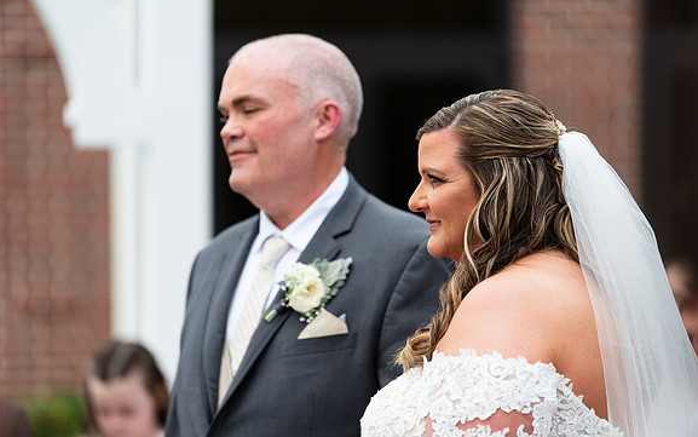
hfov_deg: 10.2
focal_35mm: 205
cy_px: 225
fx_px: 3901
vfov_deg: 6.4
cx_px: 348
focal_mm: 200
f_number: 2.8
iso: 64
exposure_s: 1/800
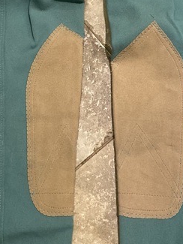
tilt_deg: -74.3
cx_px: 84
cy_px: 59
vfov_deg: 26.6
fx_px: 507
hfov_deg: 20.4
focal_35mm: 72
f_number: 1.8
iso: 500
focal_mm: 4.25
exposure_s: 1/60
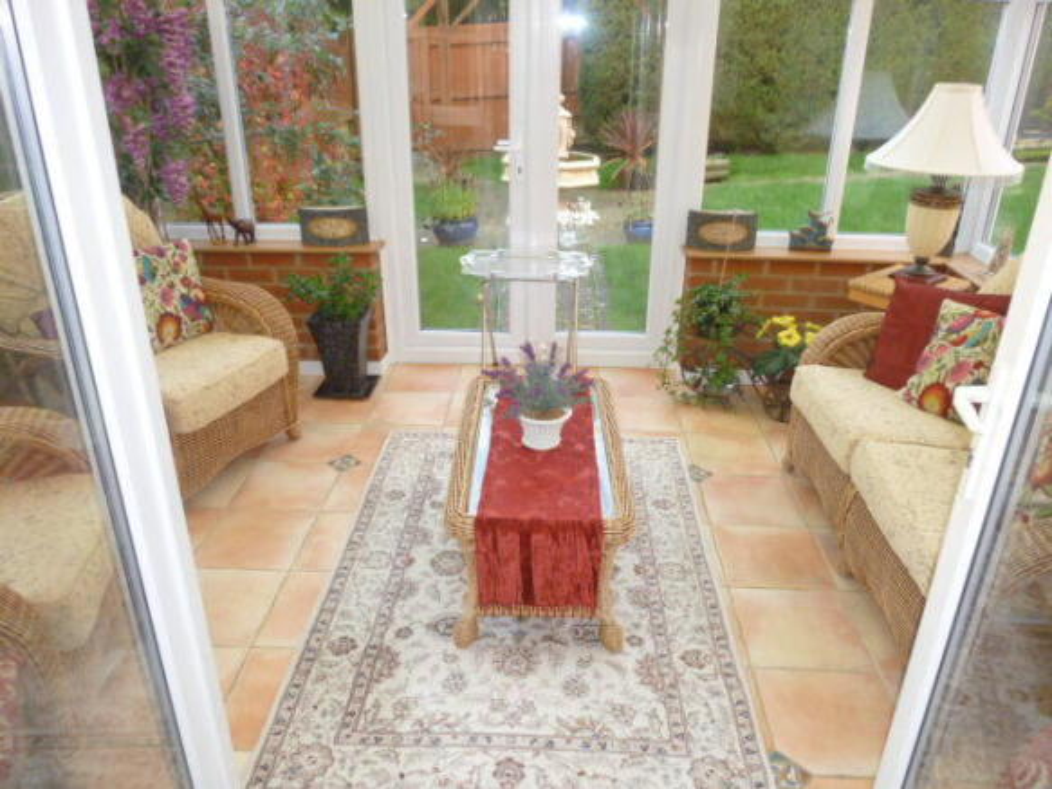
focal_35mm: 25
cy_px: 394
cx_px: 526
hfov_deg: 69.4
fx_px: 760
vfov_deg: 54.9
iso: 250
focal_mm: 4.5
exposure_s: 1/30
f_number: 3.3
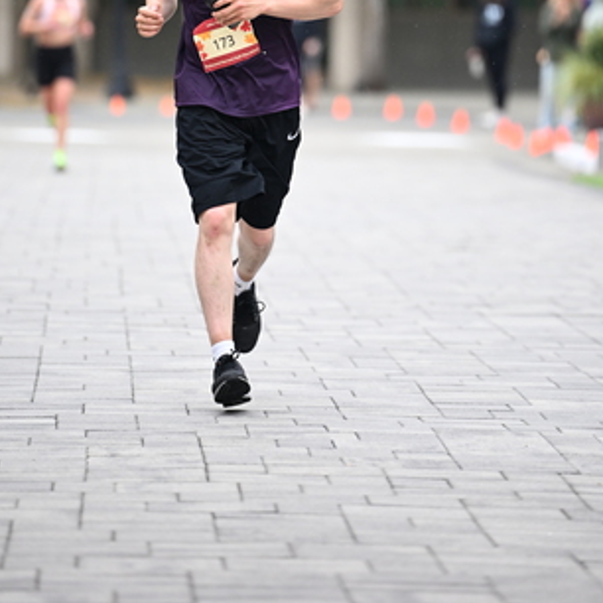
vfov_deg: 5.7
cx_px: 291
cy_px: 110
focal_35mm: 306
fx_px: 6031
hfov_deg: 5.7
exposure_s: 1/1600
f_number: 2.8
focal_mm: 200
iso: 1250
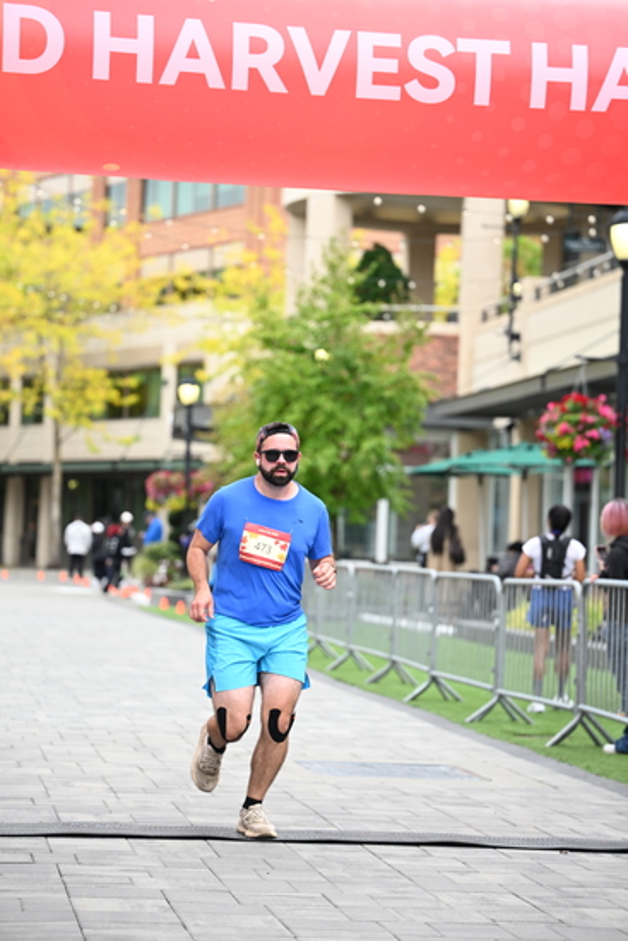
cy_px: 470
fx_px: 2536
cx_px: 314
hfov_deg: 14.1
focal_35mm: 97
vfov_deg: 21.0
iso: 640
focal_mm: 97
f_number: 2.8
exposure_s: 1/1600
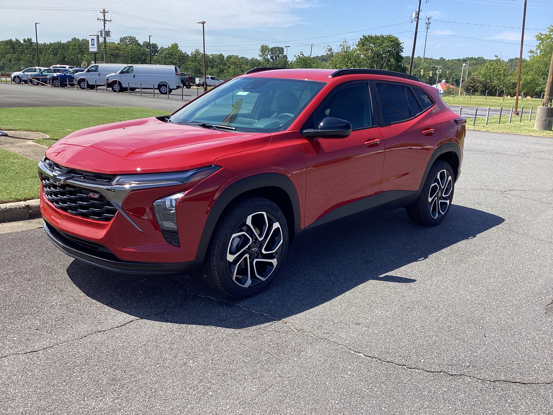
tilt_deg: -14.3
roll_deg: -3.4
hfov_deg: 58.4
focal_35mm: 31
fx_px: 495
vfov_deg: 45.4
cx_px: 276
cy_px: 208
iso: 25
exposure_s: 1/691
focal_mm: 3.3
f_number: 2.4
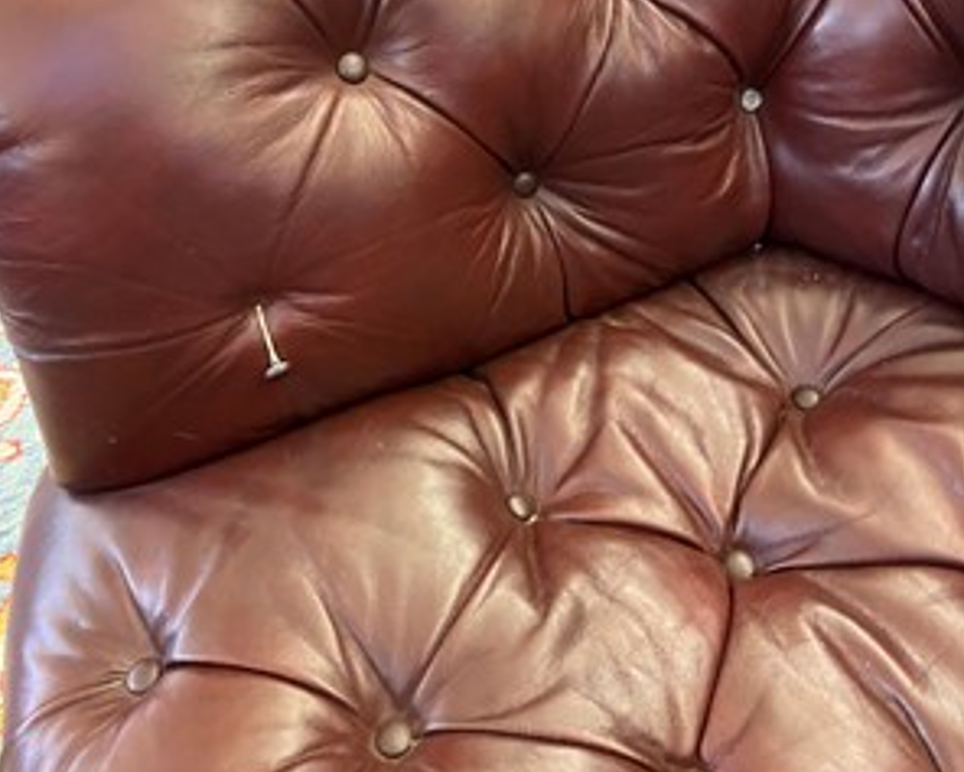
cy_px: 156
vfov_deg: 42.6
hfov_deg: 54.2
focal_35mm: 33
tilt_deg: -33.2
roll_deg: +11.8
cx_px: 479
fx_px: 942
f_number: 1.6
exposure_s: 1/50
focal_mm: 5.1
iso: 500
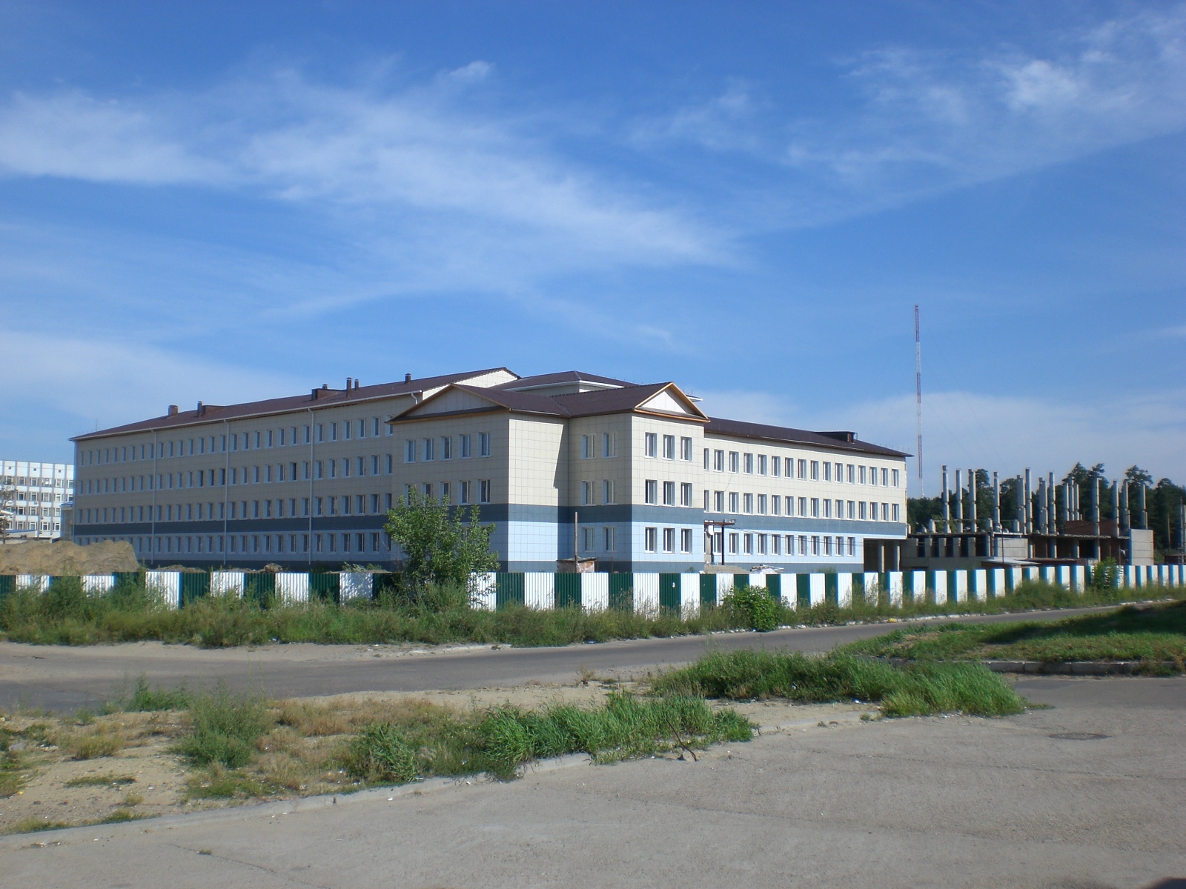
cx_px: 593
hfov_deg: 49.0
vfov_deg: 37.7
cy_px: 444
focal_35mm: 38
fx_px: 1302
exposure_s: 1/640
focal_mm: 6.3
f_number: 4.4
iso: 50
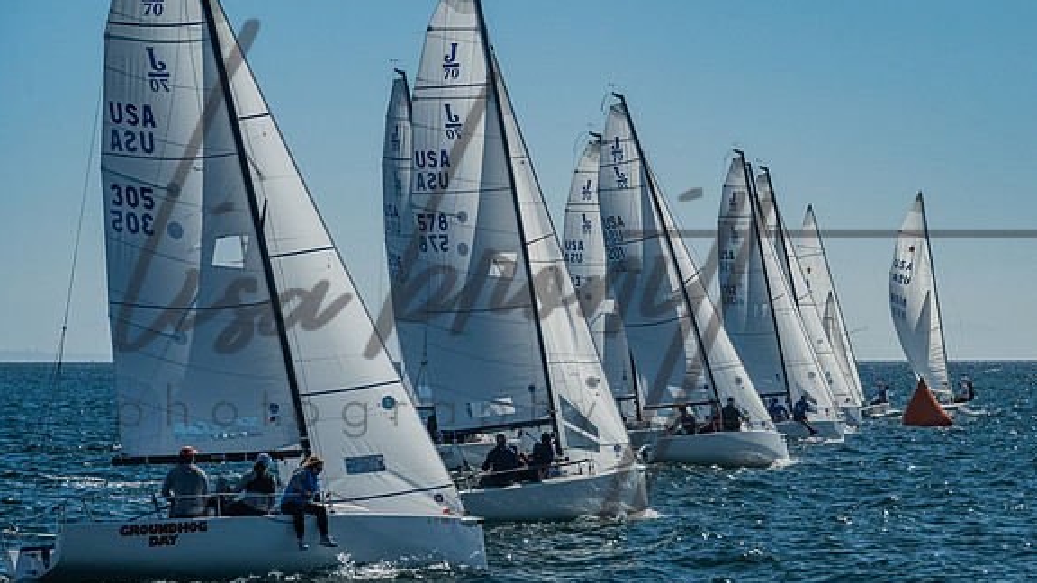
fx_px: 5279
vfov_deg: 6.3
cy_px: 280
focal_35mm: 192
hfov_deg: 11.2
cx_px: 652
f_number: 10
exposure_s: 1/800
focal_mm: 140
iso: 400
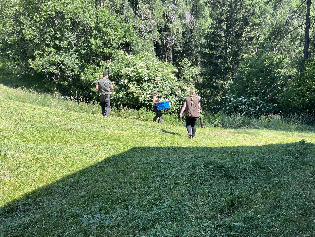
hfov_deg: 63.4
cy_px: 114
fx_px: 255
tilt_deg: -8.3
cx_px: 169
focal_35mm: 28
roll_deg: +0.7
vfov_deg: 49.7
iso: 50
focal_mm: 5.1
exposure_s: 1/913
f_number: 1.6
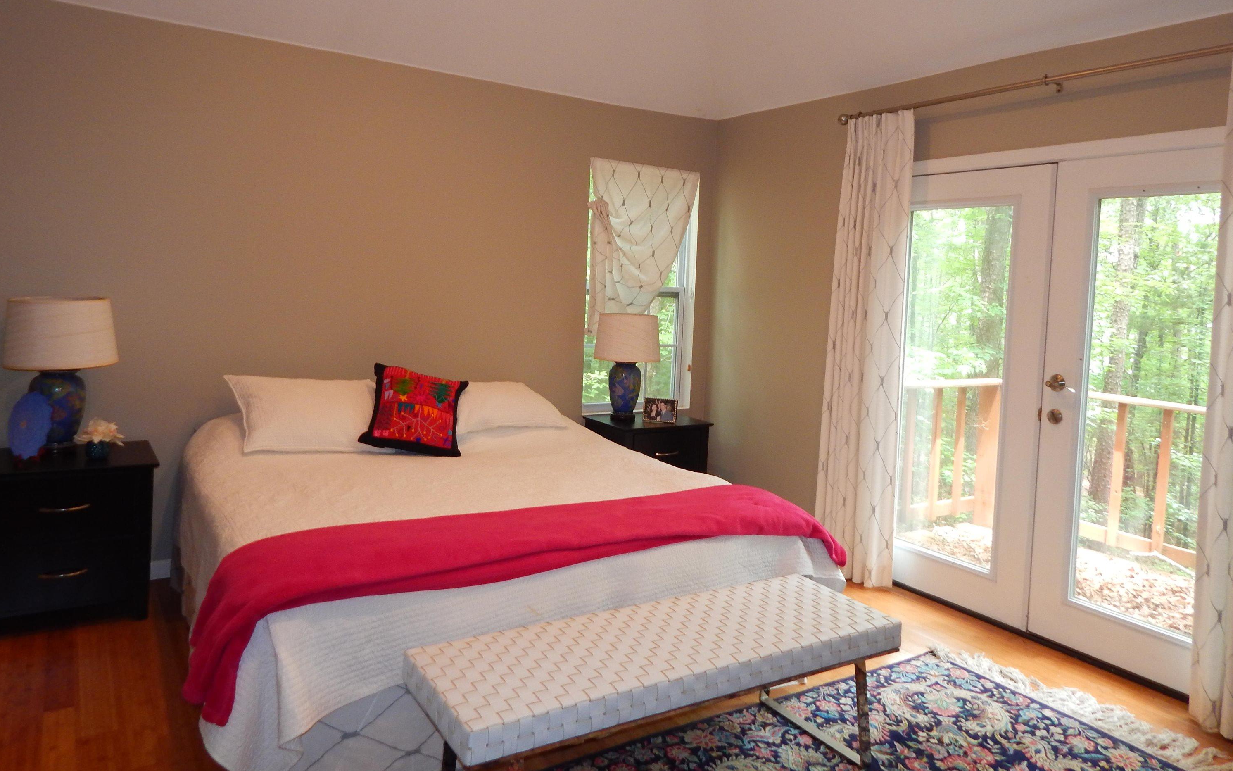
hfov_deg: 74.8
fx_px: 807
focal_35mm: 24
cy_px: 329
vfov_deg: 50.9
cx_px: 617
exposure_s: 1/30
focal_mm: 4
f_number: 3
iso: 180
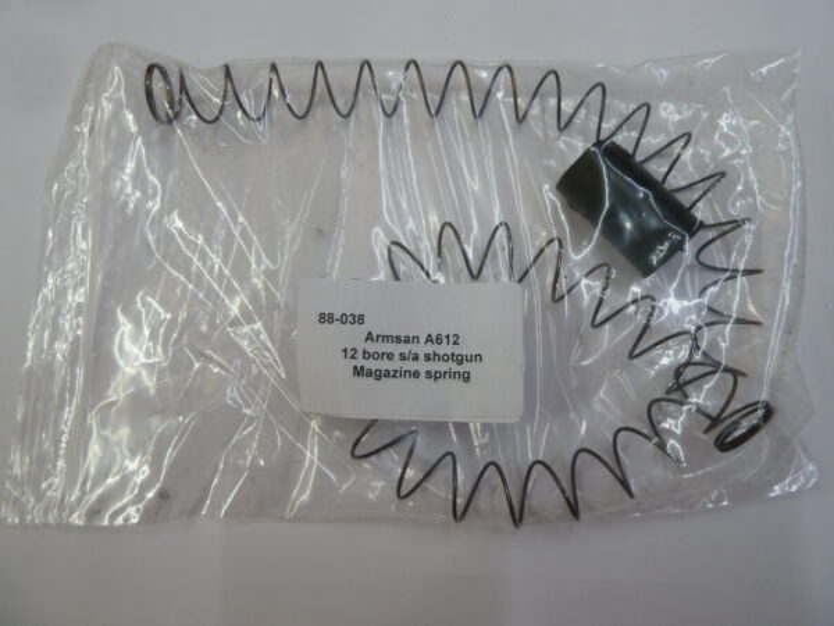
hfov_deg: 69.4
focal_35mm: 25
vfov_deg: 54.9
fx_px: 602
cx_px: 417
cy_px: 313
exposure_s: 1/30
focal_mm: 4.1
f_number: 3.3
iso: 125
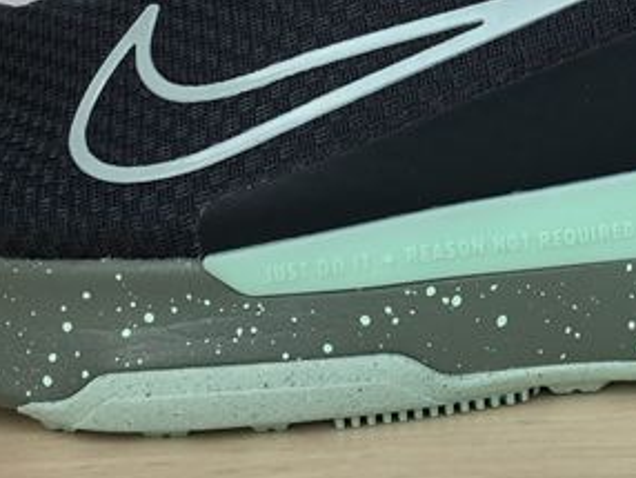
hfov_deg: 23.5
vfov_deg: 18.0
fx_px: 1489
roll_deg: +1.6
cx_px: 560
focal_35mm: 81
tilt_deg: -9.4
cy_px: 58
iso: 25
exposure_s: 1/120
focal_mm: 4.15
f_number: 2.2
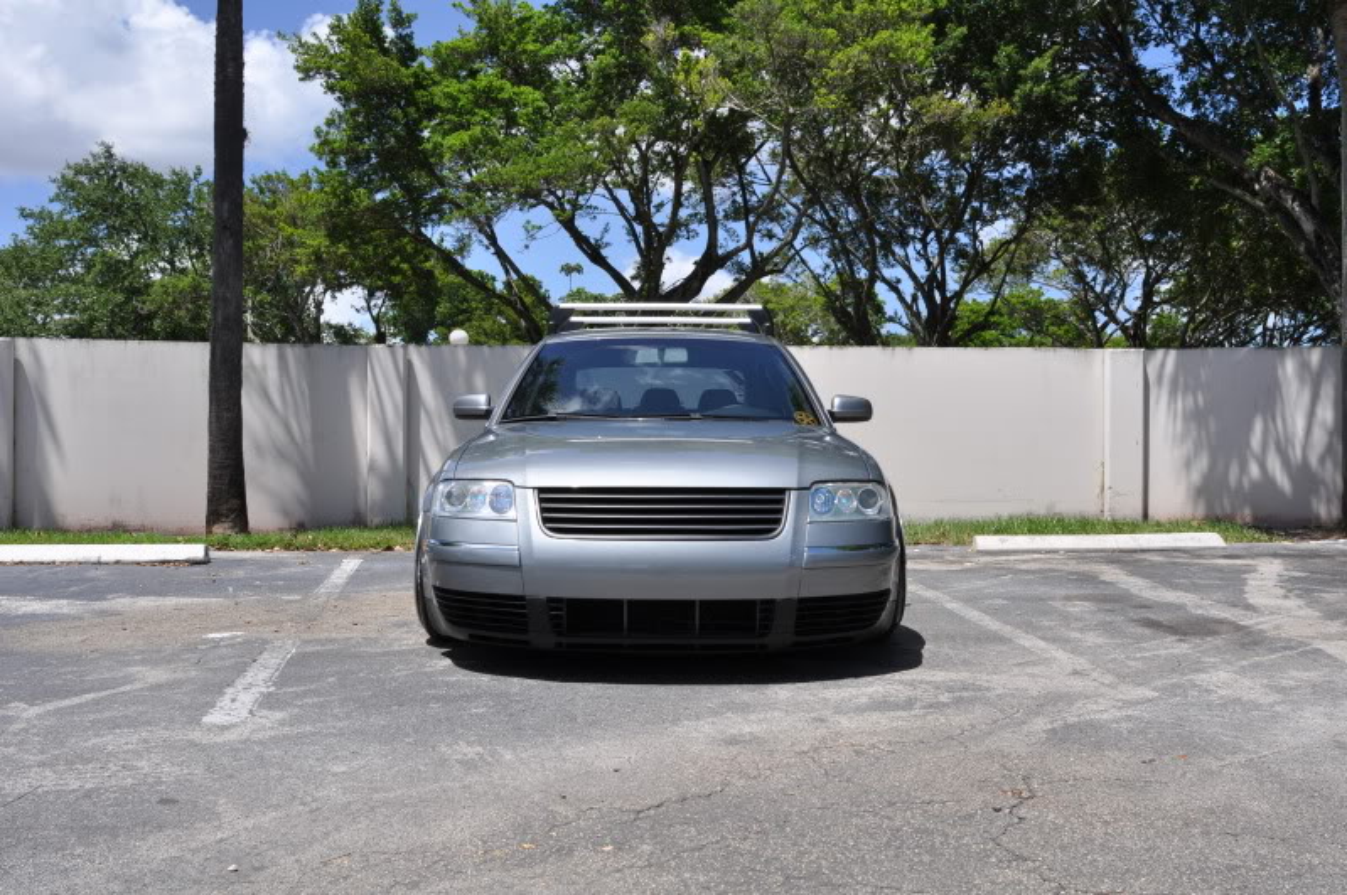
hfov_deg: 62.0
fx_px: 1121
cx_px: 674
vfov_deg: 43.5
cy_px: 448
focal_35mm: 30
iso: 200
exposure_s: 1/500
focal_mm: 20
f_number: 9
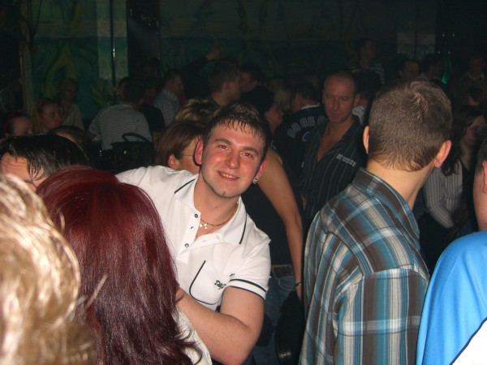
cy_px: 182
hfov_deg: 49.0
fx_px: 535
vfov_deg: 37.7
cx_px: 244
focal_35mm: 38
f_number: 2.8
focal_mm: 7.9
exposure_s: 1/60
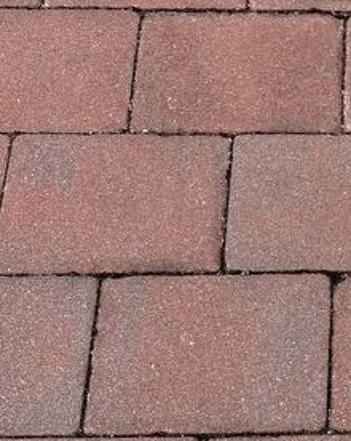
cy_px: 115
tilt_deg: -66.6
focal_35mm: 68
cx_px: 440
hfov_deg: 20.7
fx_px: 885
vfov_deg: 27.6
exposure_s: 1/121
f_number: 1.78
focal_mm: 6.76
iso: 80
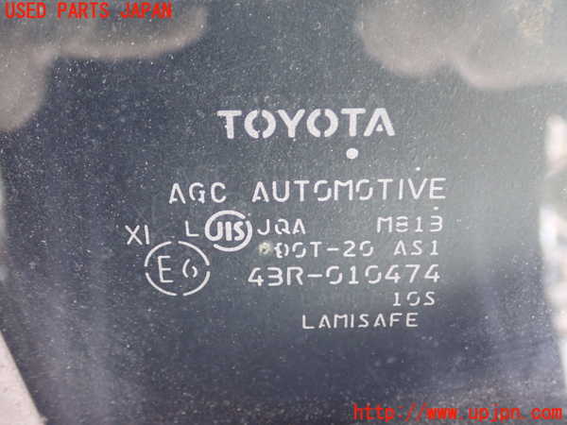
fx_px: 704
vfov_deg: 33.6
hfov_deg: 43.9
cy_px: 212
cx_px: 284
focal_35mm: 43
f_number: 2.9
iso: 800
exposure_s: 1/30
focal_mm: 7.86
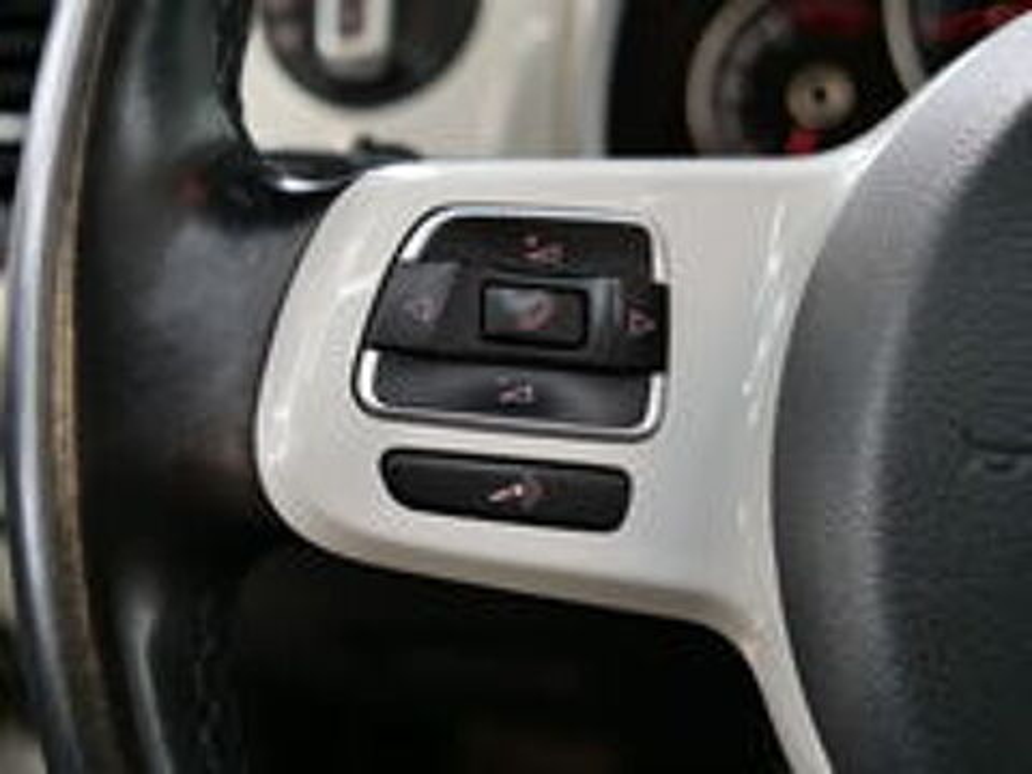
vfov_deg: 30.3
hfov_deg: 39.7
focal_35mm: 48
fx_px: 1431
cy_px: 387
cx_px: 516
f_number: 3.9
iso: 640
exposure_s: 1/60
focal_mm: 24
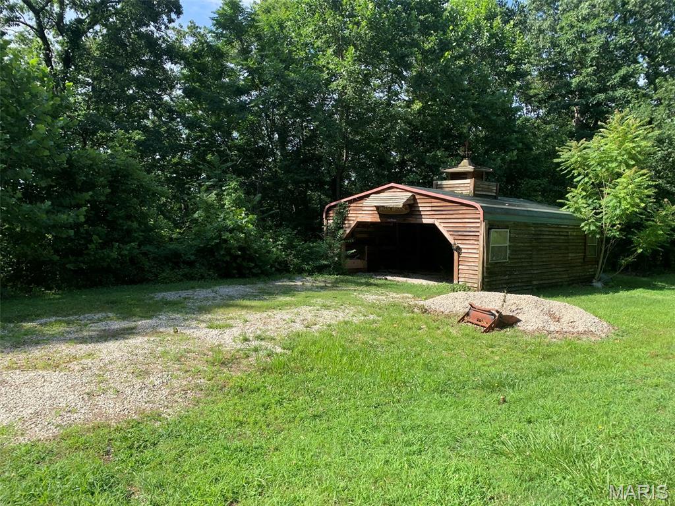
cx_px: 338
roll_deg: -3.5
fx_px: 507
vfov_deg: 53.1
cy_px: 253
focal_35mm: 26
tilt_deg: -4.3
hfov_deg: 67.3
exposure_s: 1/864
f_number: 1.8
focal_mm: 4.25
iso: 25
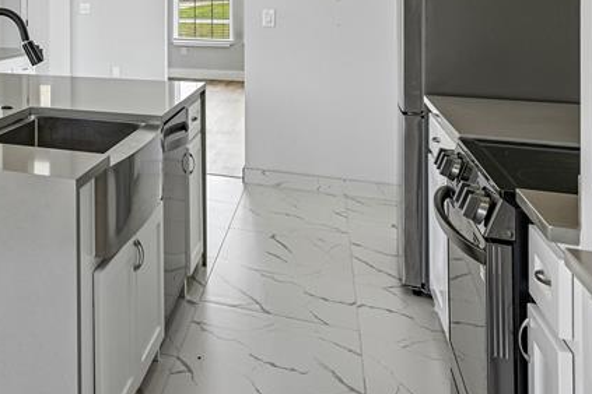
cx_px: -106
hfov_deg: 34.7
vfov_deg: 27.8
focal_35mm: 46
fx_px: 756
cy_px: 13
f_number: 8
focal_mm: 19
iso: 400
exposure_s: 1/80
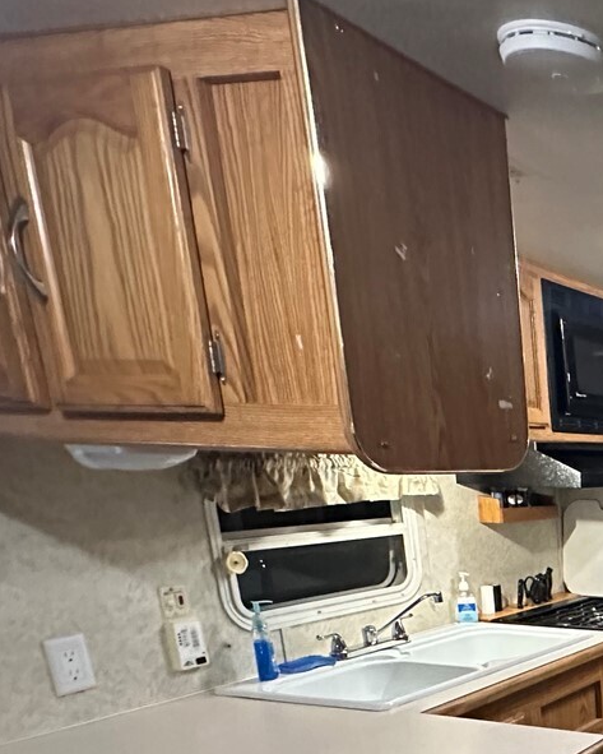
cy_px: 672
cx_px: 875
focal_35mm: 37
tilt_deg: -13.2
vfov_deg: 44.8
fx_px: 825
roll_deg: -2.2
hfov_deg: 28.4
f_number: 2.2
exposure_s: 1/58
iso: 1250
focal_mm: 2.22
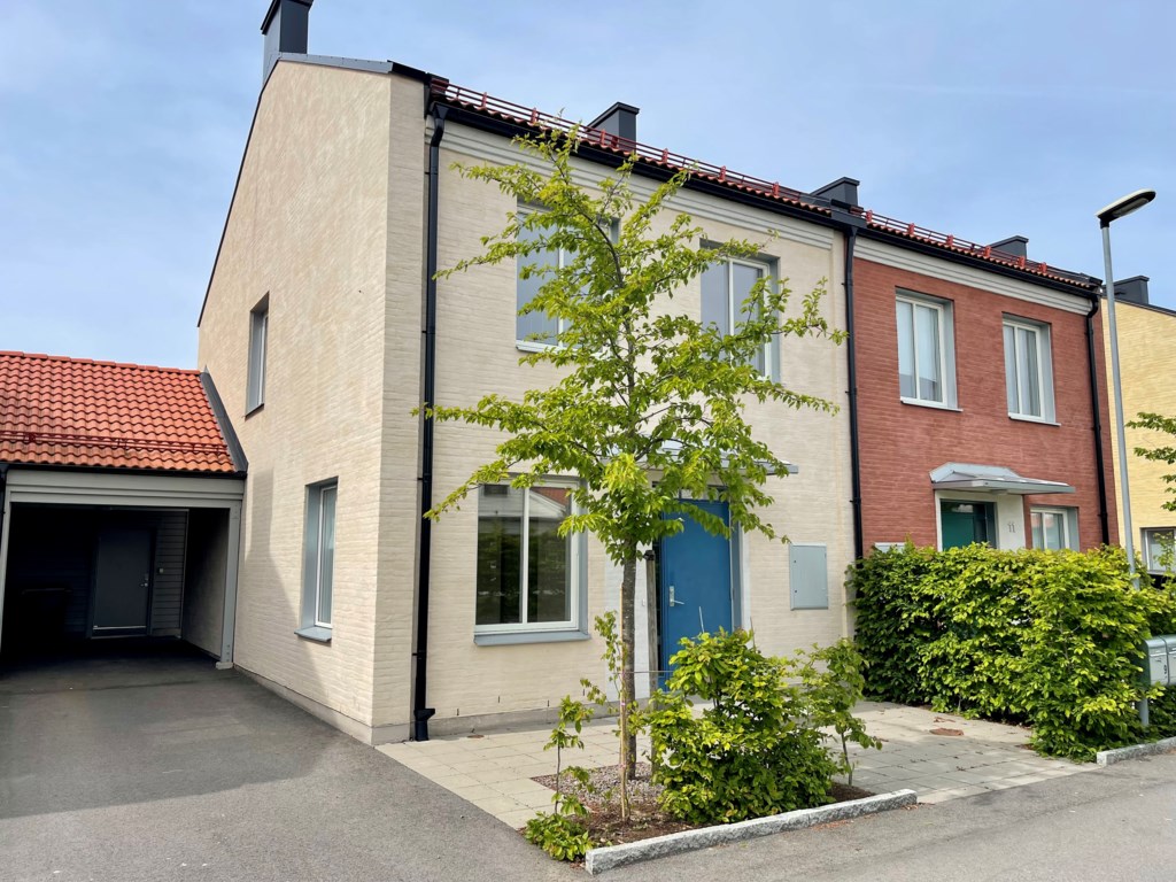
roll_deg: -0.5
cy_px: 441
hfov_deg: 69.4
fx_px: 849
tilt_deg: +7.7
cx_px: 588
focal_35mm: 25
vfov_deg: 54.9
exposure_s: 1/3922
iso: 32
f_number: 1.6
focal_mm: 5.1
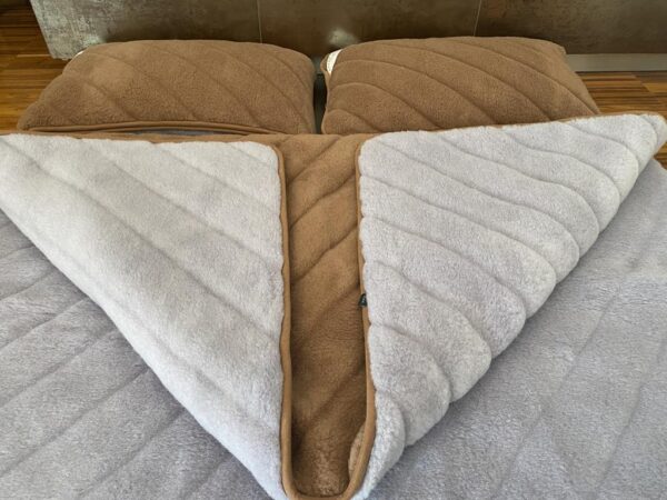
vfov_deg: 53.1
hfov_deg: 67.3
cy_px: 250
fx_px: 501
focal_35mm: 26
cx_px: 334
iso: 160
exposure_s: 1/60
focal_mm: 4.25
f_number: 1.8
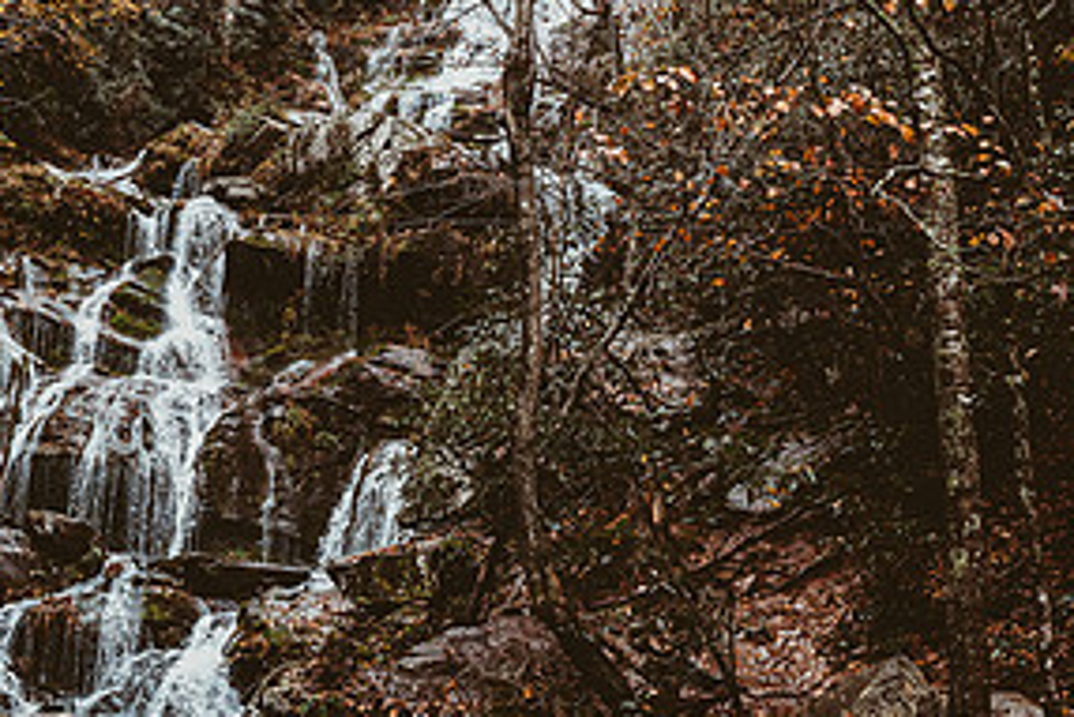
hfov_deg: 27.7
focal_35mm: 71
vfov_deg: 19.2
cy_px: 392
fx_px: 2119
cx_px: 169
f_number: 4.5
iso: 500
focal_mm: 35
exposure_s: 1/320
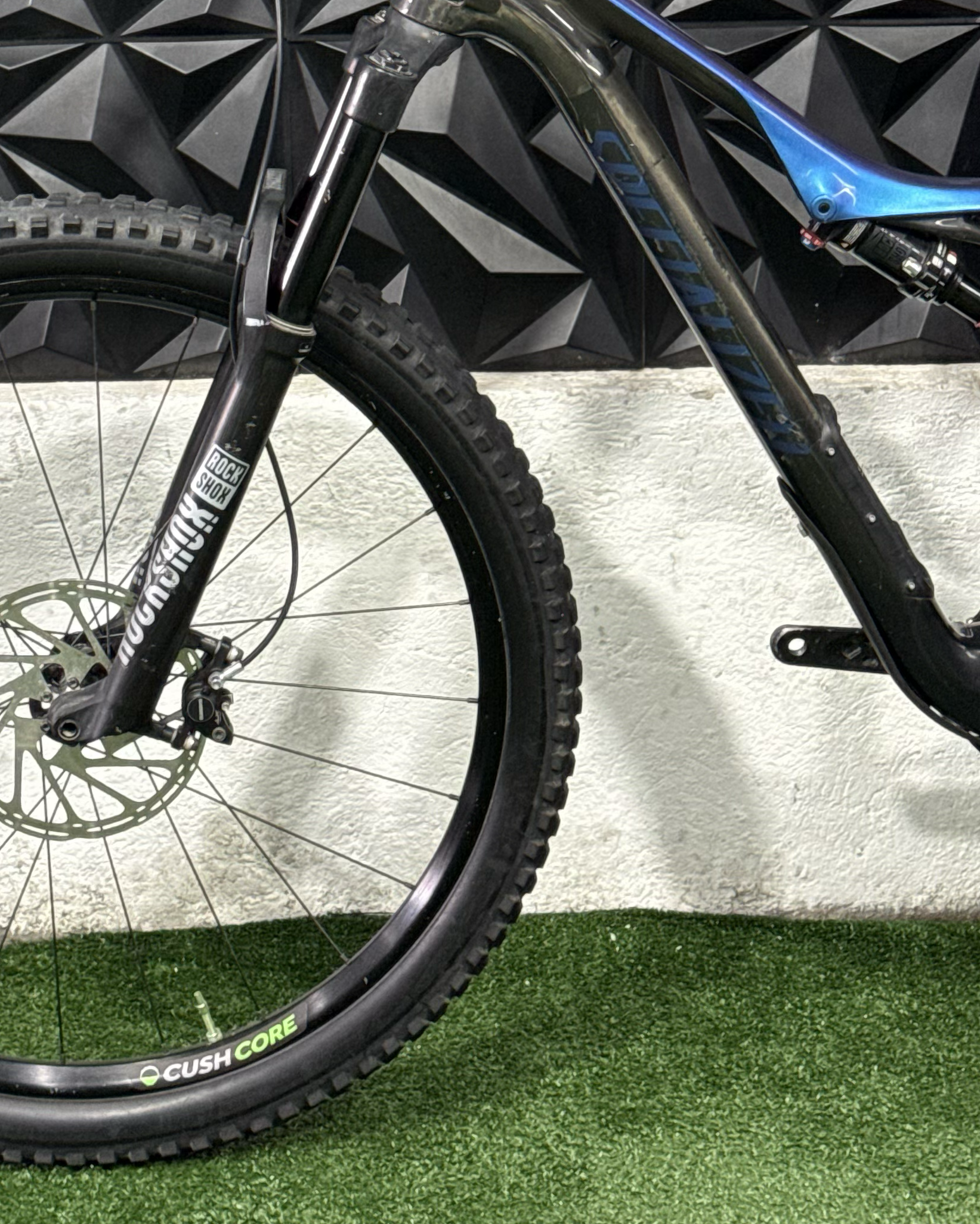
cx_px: 423
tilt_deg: -10.1
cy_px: 29
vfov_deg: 20.2
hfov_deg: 16.7
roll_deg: +0.1
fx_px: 3335
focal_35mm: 92
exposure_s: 1/60
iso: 125
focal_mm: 6.76
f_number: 1.78
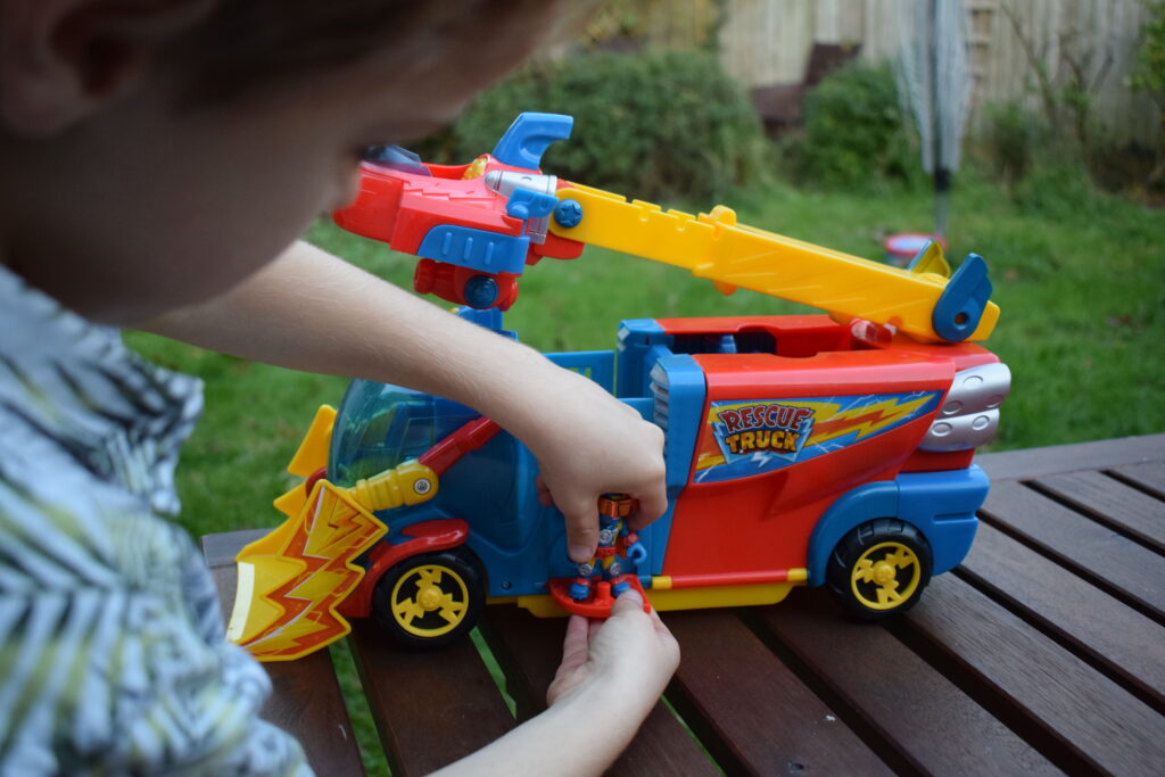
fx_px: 1262
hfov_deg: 49.5
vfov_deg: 34.2
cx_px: 582
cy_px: 388
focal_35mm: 39
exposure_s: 1/60
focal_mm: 26
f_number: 4
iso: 1600
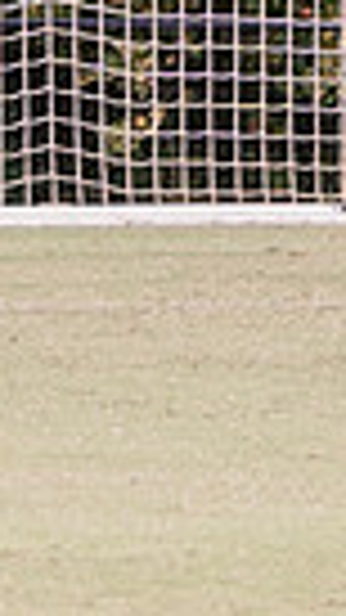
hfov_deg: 0.9
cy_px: -450
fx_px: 21086
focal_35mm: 1292
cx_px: 917
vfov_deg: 1.7
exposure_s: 1/125
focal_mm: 90
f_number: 3.2
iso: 640
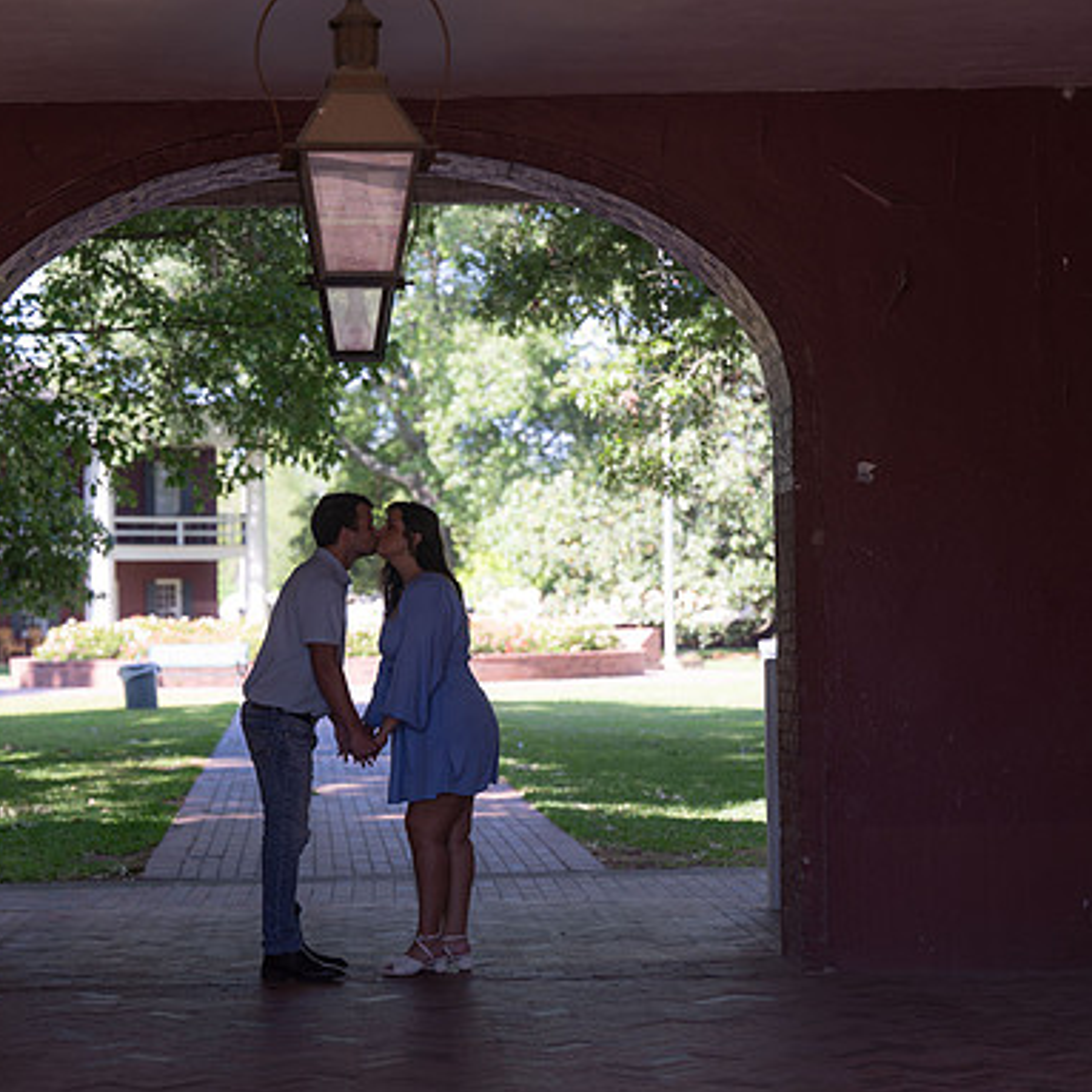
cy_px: 549
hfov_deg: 19.3
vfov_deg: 19.3
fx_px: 3212
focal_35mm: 90
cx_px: 465
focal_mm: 70
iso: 100
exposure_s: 1/250
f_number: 2.8
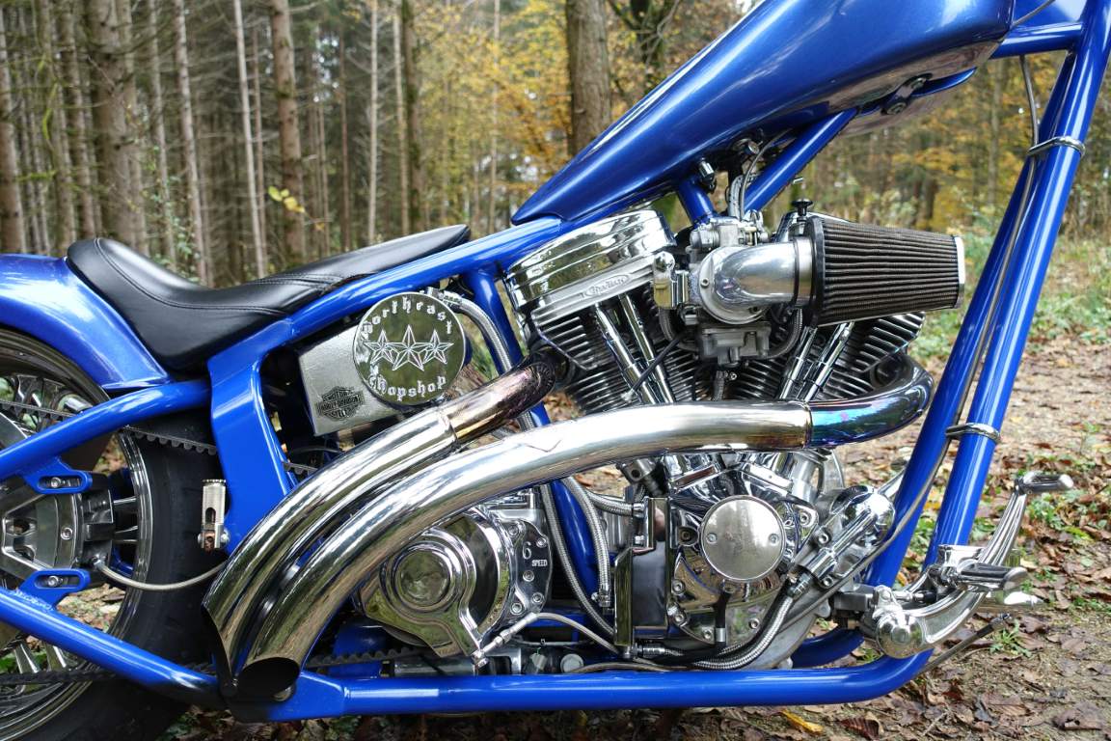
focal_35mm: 35
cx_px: 556
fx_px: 1080
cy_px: 370
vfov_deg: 37.9
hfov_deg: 54.4
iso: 125
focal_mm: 12.81
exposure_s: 1/80
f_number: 2.8
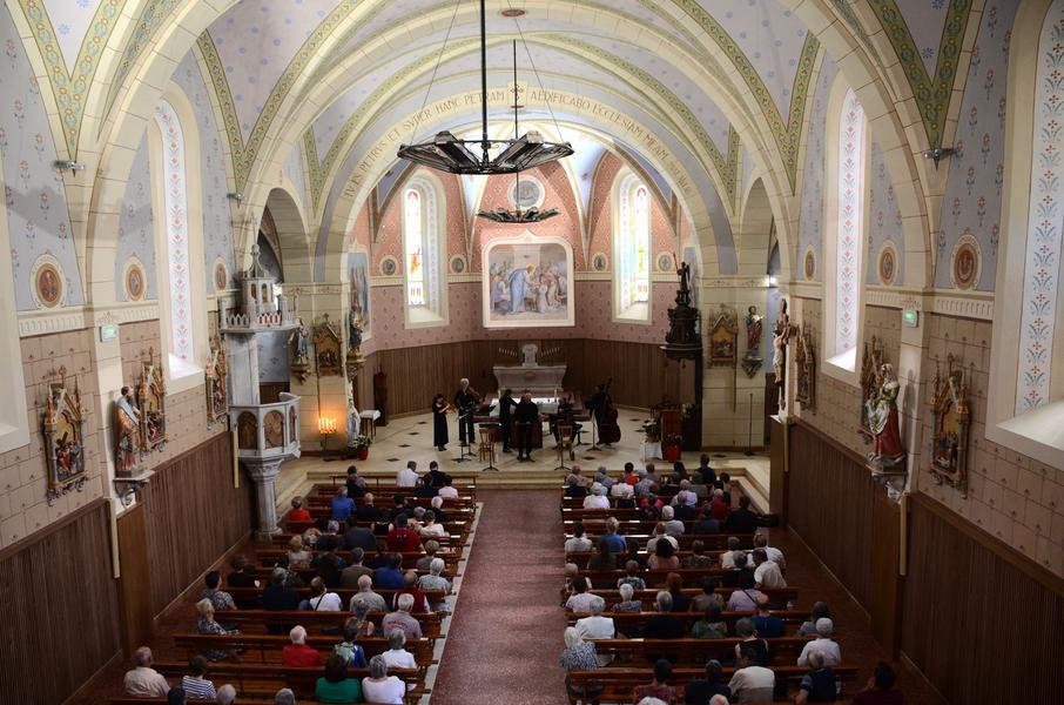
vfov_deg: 47.7
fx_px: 796
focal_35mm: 27
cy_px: 352
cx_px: 532
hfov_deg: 67.5
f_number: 4
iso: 1000
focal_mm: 18
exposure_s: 1/30
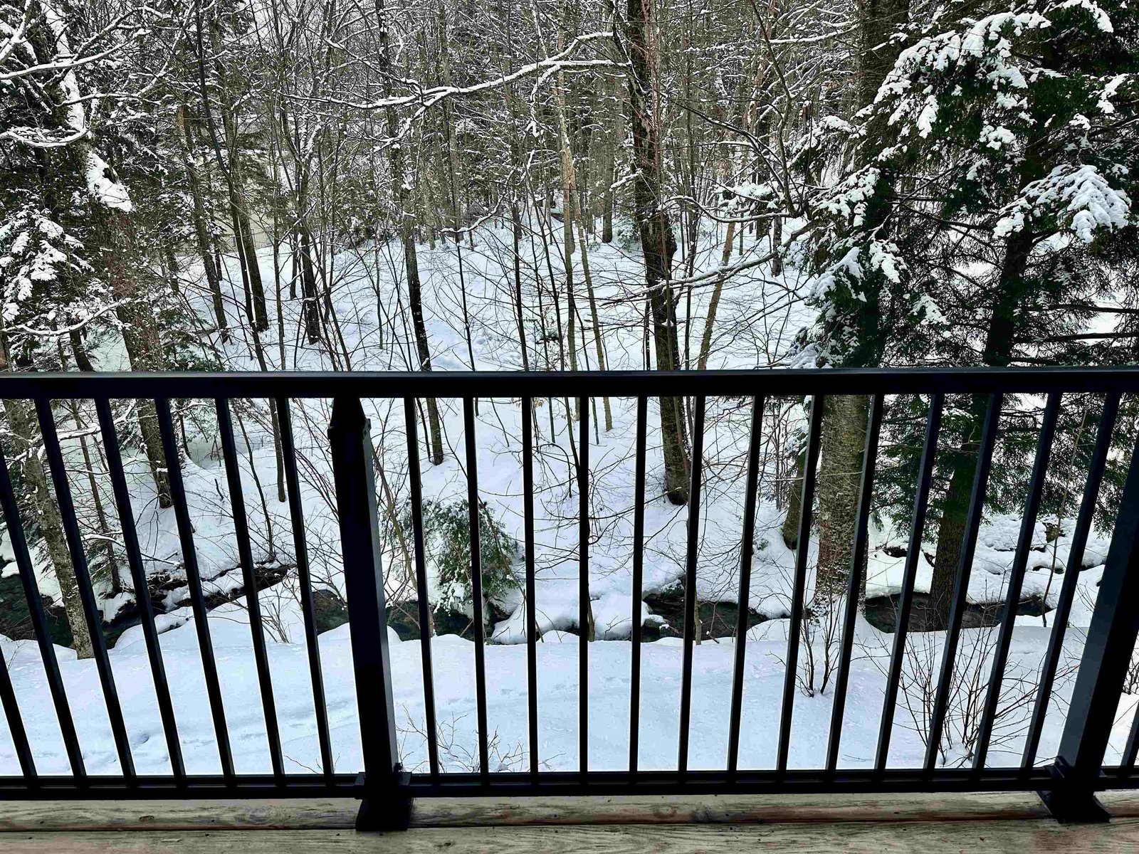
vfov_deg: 56.8
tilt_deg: -19.5
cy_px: 427
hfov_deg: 71.6
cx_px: 570
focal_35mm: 24
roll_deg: +0.0
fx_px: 790
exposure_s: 1/1062
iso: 80
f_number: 1.78
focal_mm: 6.86
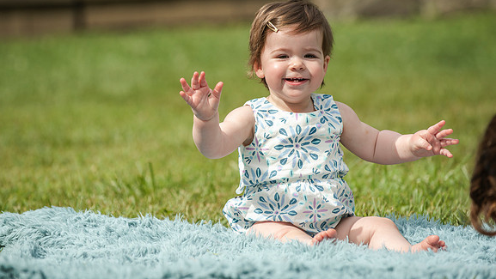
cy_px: 119
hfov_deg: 9.2
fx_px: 3065
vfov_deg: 5.2
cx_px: 222
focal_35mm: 233
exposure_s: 1/4000
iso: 400
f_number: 4
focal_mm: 200
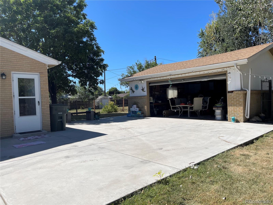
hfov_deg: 67.3
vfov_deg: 53.1
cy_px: 102
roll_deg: +2.3
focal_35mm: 26
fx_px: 205
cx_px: 136
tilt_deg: -2.9
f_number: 1.6
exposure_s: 1/4717
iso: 32
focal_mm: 5.1
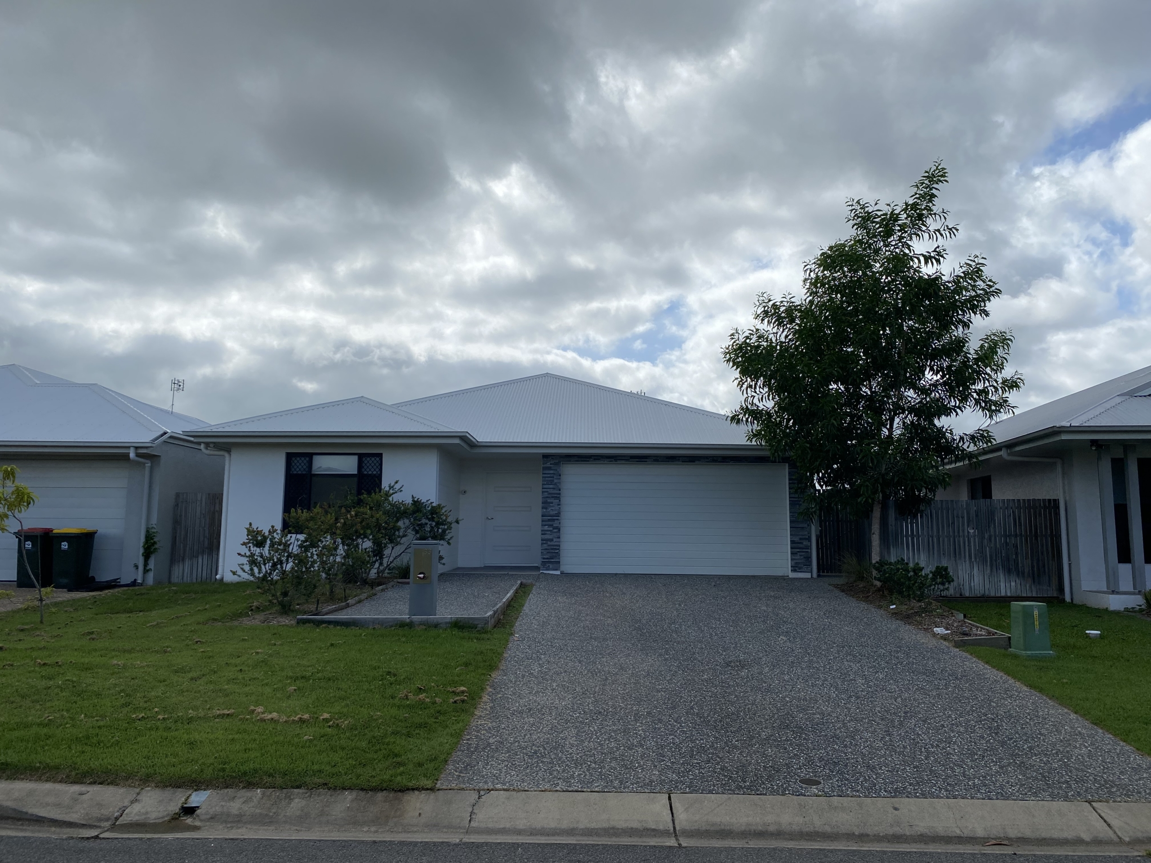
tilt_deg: +7.3
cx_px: 576
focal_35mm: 26
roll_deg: -0.1
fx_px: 865
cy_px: 432
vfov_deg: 53.1
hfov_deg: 67.3
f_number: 1.8
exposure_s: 1/6061
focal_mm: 4.25
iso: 32
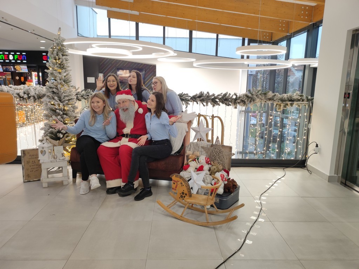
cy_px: 134
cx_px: 180
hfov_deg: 69.4
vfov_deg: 54.8
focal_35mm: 25
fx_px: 259
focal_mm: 4.7
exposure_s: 1/50
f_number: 1.79
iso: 288
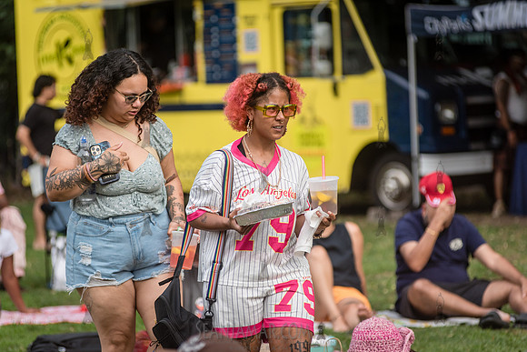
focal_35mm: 200
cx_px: 264
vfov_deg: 6.9
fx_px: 2928
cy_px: 176
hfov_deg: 10.3
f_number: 4
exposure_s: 1/3200
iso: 500
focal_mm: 200
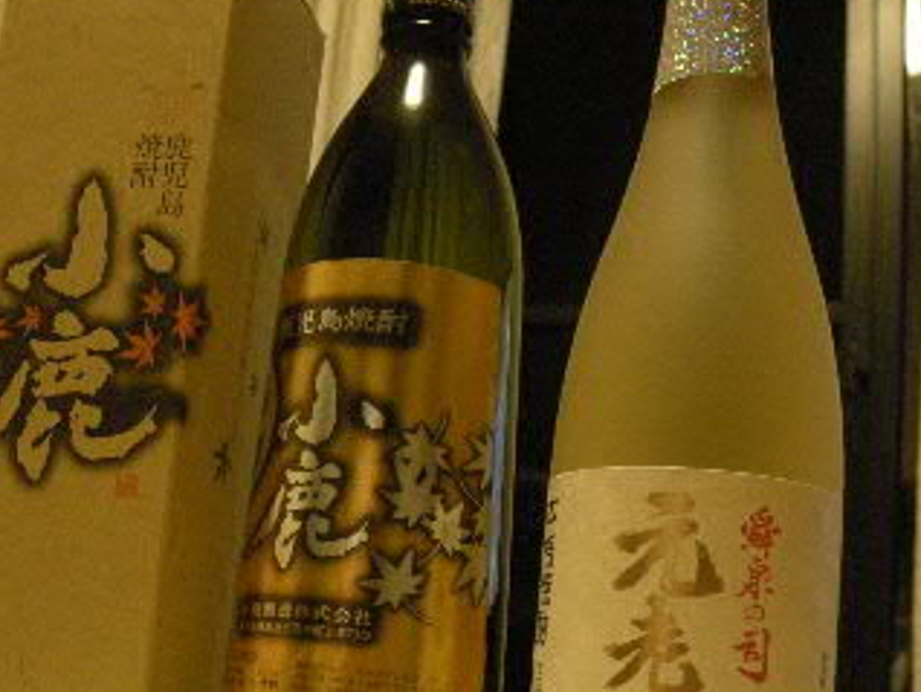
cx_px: 353
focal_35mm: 55
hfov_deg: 34.8
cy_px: 407
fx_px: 1464
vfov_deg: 26.6
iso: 400
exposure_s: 1/46.6
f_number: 2.8
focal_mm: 5.7
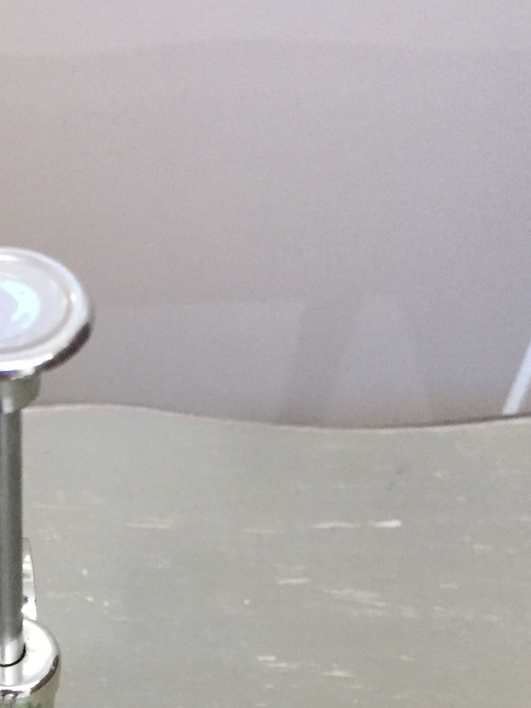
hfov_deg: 22.0
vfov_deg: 27.9
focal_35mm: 65
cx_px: 32
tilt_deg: -54.6
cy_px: 720
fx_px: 1329
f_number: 2.2
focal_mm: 4.15
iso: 250
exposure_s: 1/25
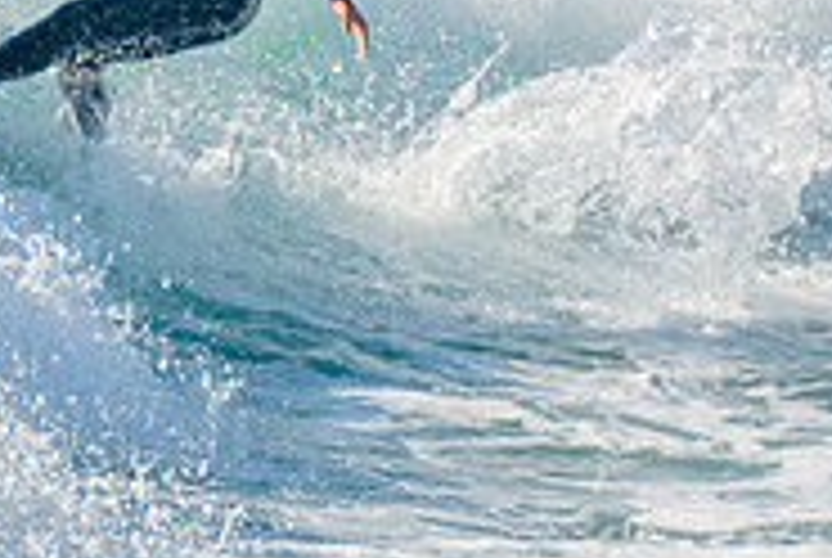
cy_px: -137
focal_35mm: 1878
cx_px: 162
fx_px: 43472
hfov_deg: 1.1
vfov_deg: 0.7
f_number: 5.6
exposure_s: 1/1250
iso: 220
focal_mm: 400
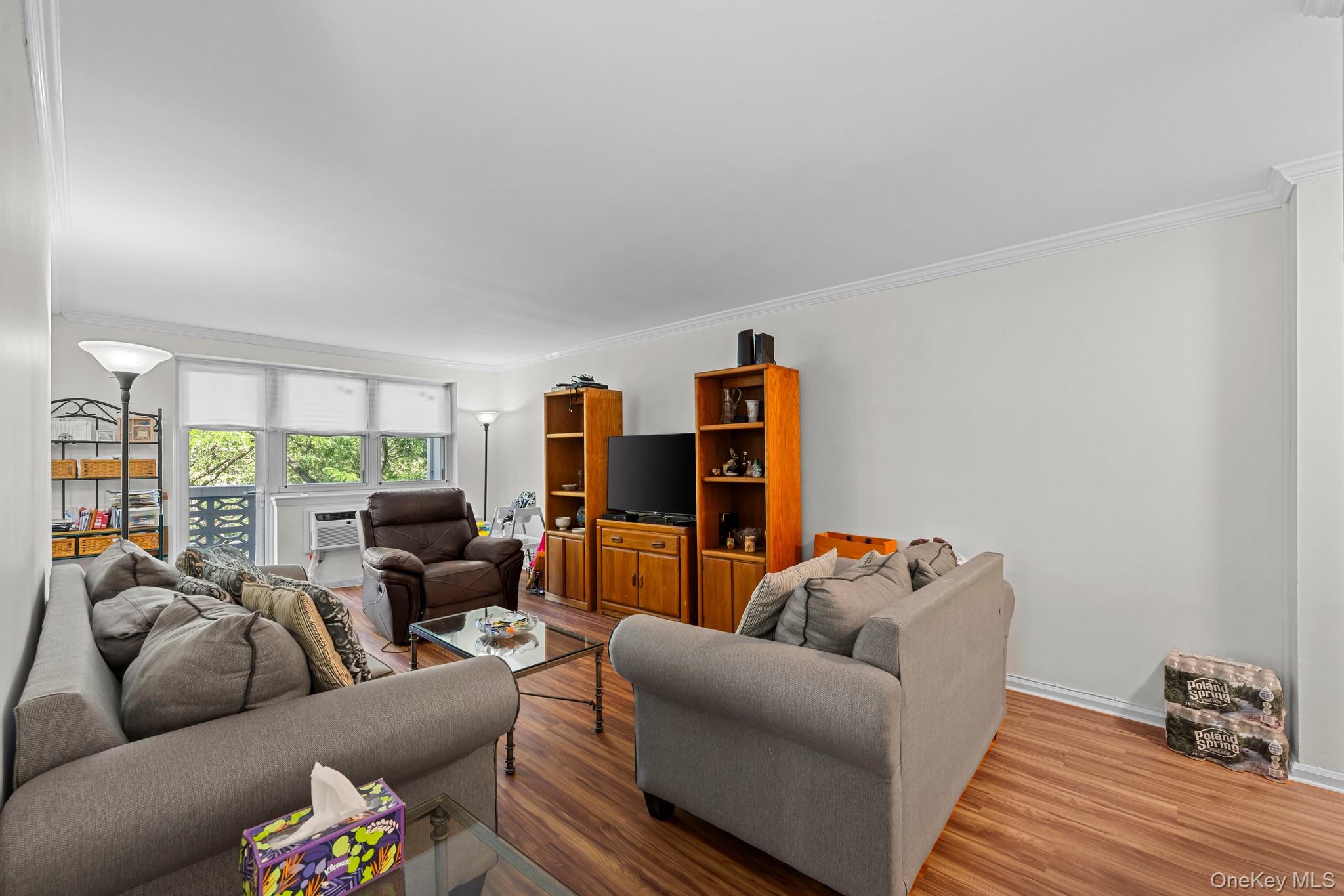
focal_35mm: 14
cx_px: 672
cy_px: 448
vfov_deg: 81.2
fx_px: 523
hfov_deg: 104.3
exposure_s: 1/1.67
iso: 400
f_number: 10
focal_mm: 14
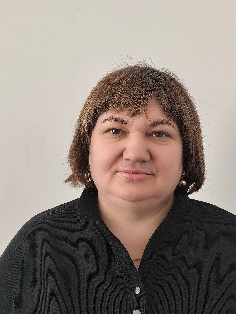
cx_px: 127
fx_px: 500
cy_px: 187
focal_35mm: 55
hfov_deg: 26.6
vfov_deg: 34.8
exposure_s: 1/100
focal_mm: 6.19
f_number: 1.65
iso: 200
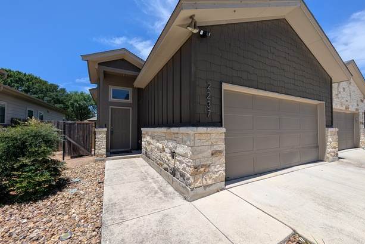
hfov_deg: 108.3
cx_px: 180
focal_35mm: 13
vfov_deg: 85.4
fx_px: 132
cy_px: 124
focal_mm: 2.02
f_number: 1.7
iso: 55
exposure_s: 1/3663
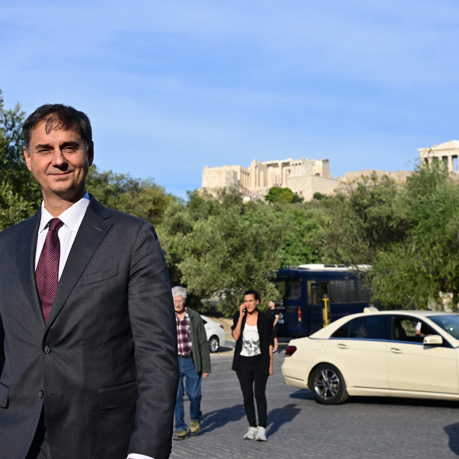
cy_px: 227
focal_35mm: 56
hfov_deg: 30.5
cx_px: 193
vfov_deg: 30.6
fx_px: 840
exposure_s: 1/500
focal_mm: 39
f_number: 6.3
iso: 125
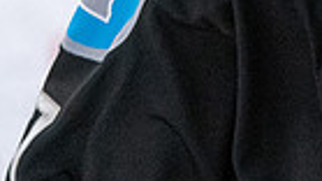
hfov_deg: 1.5
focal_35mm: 1443
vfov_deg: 0.8
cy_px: -286
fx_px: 12313
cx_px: 361
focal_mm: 150
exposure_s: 1/800
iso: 2000
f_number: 3.2
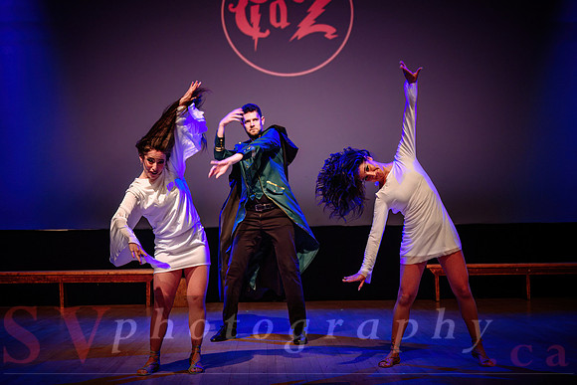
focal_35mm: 60
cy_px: 201
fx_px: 955
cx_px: 276
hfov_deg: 33.6
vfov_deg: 22.8
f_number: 2.8
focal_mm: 57
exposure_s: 1/200
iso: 1600
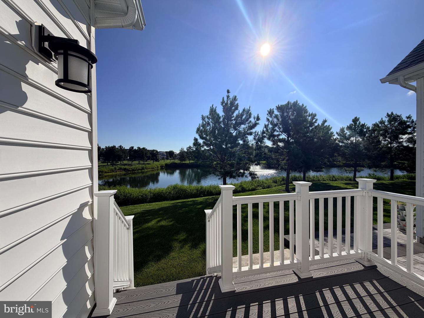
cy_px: 159
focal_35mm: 14
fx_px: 171
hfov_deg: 102.1
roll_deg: +0.5
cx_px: 212
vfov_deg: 85.7
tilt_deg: -0.2
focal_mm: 2.22
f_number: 2.2
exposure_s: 1/1961
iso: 20
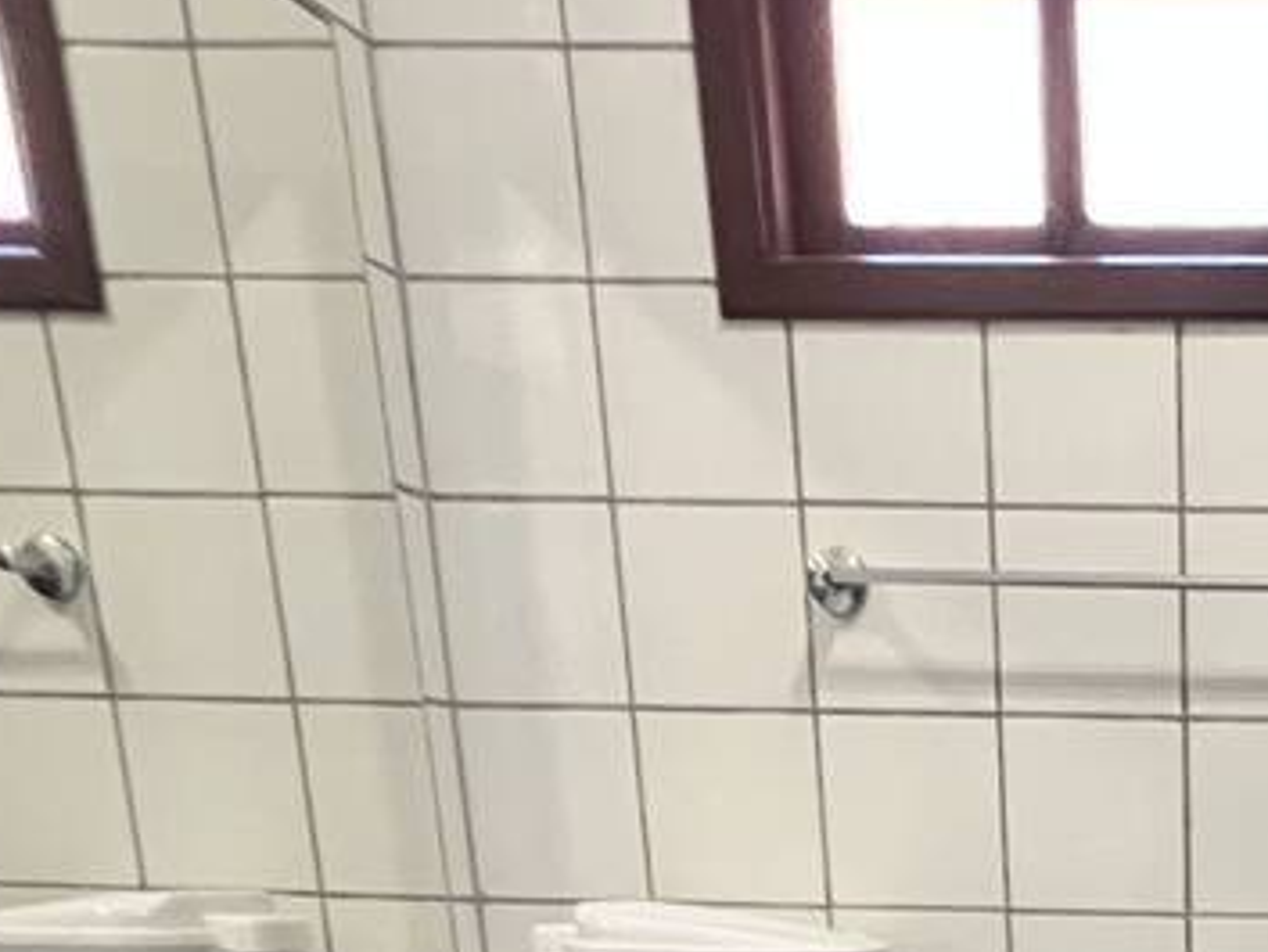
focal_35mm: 53
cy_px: 1624
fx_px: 1942
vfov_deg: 20.8
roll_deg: -1.8
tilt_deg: -21.0
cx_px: 1440
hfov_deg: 31.5
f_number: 1.8
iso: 800
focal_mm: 1.57
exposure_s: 1/60
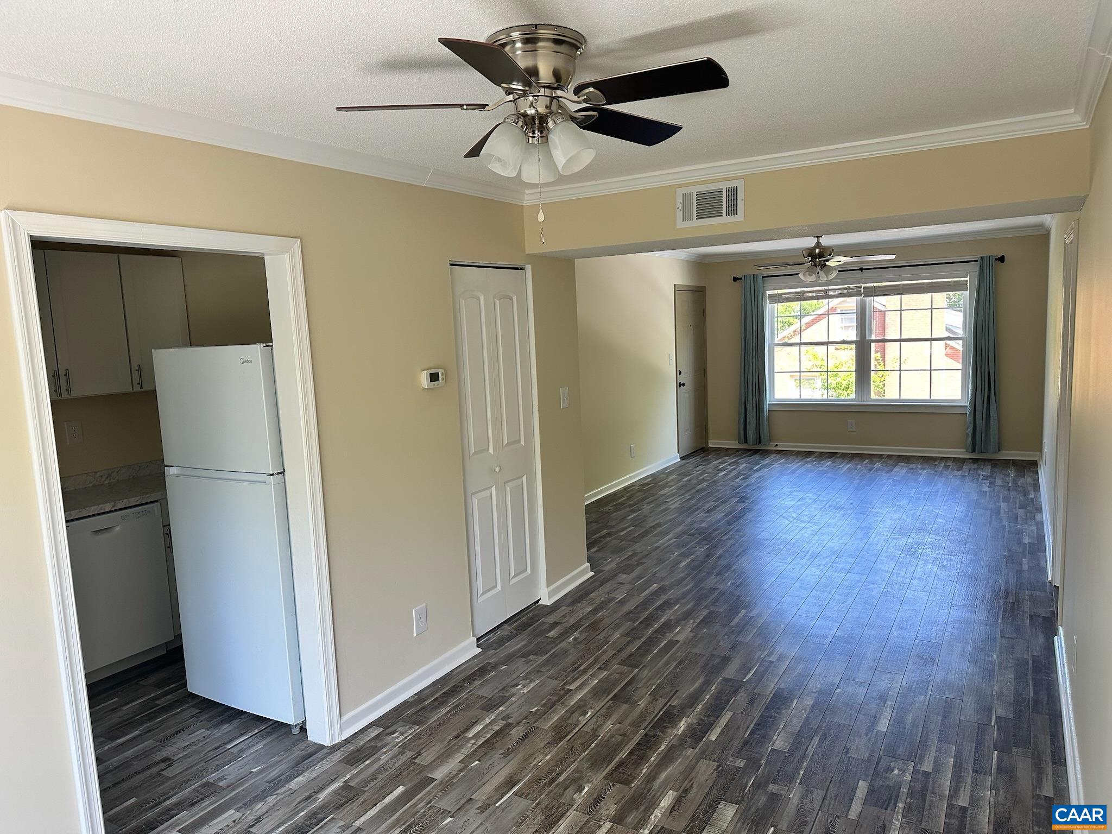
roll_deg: +2.2
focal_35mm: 24
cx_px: 556
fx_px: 771
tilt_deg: -7.2
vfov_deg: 56.8
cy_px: 417
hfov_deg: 71.6
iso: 160
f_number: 1.78
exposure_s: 1/121
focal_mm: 6.86
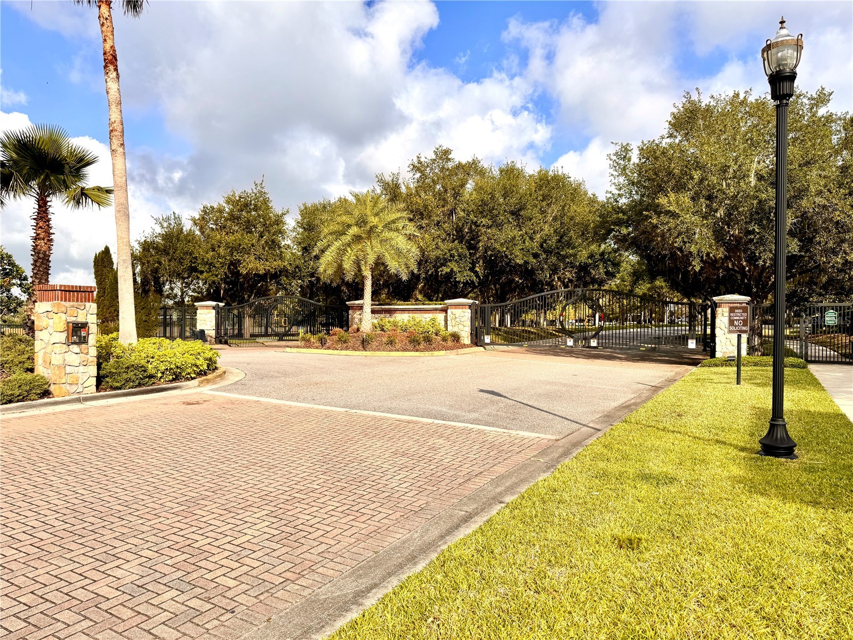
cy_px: 320
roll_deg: -0.7
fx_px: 591
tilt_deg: -0.3
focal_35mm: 24
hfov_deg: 71.6
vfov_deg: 56.8
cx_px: 426
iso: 80
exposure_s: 1/4950
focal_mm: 6.76
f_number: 1.78
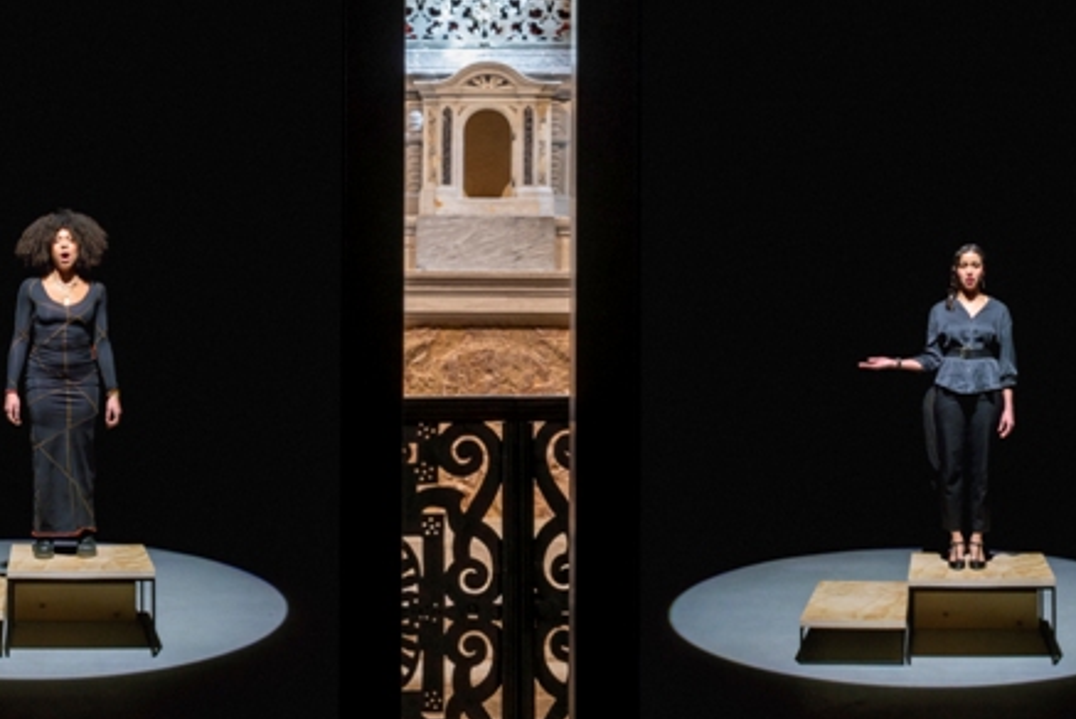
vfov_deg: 8.4
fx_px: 4905
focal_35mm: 164
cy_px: 398
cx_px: 500
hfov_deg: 12.5
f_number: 10
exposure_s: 1
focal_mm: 70
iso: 200
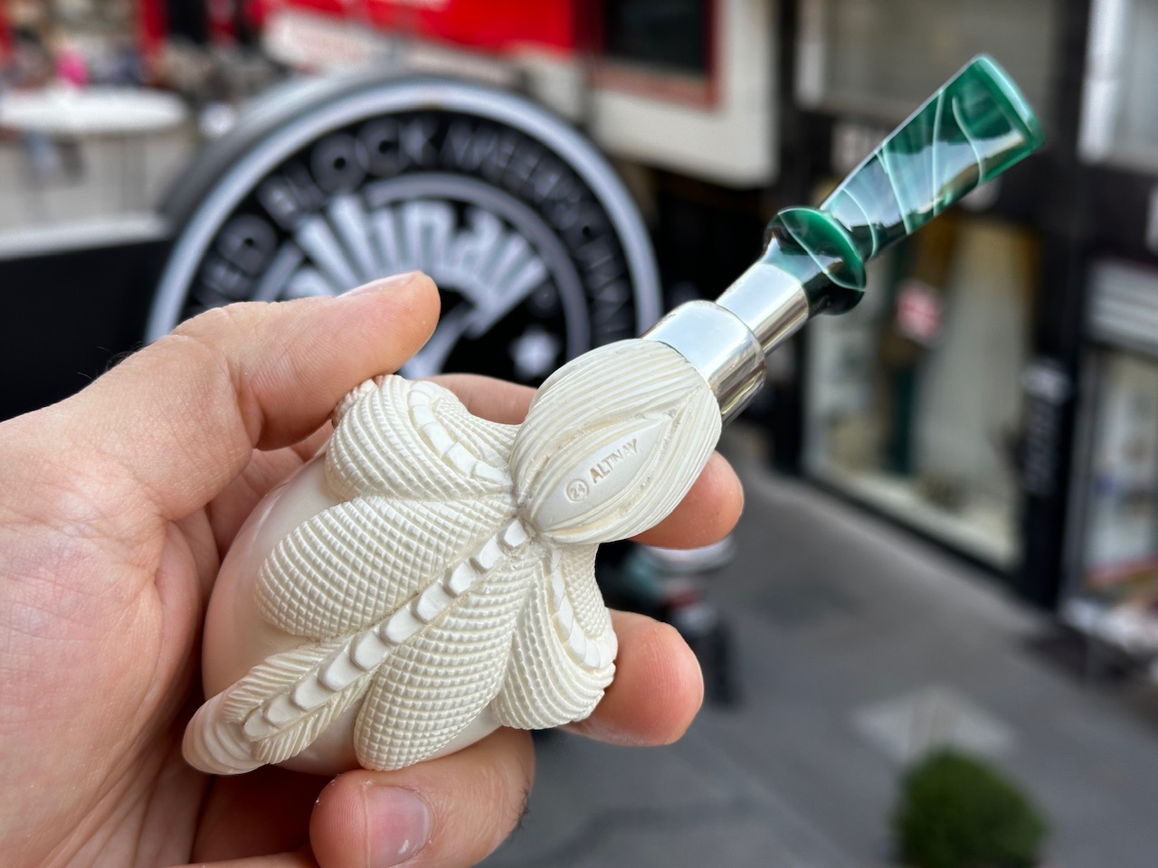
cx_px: 579
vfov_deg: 30.3
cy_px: 434
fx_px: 1606
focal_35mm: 48
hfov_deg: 39.7
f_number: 1.78
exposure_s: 1/151
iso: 50
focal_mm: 6.86
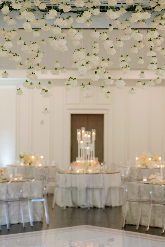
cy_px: 124
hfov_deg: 16.1
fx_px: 584
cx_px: 82
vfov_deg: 23.9
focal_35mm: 85
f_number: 2.8
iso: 1600
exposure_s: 1/125
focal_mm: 85
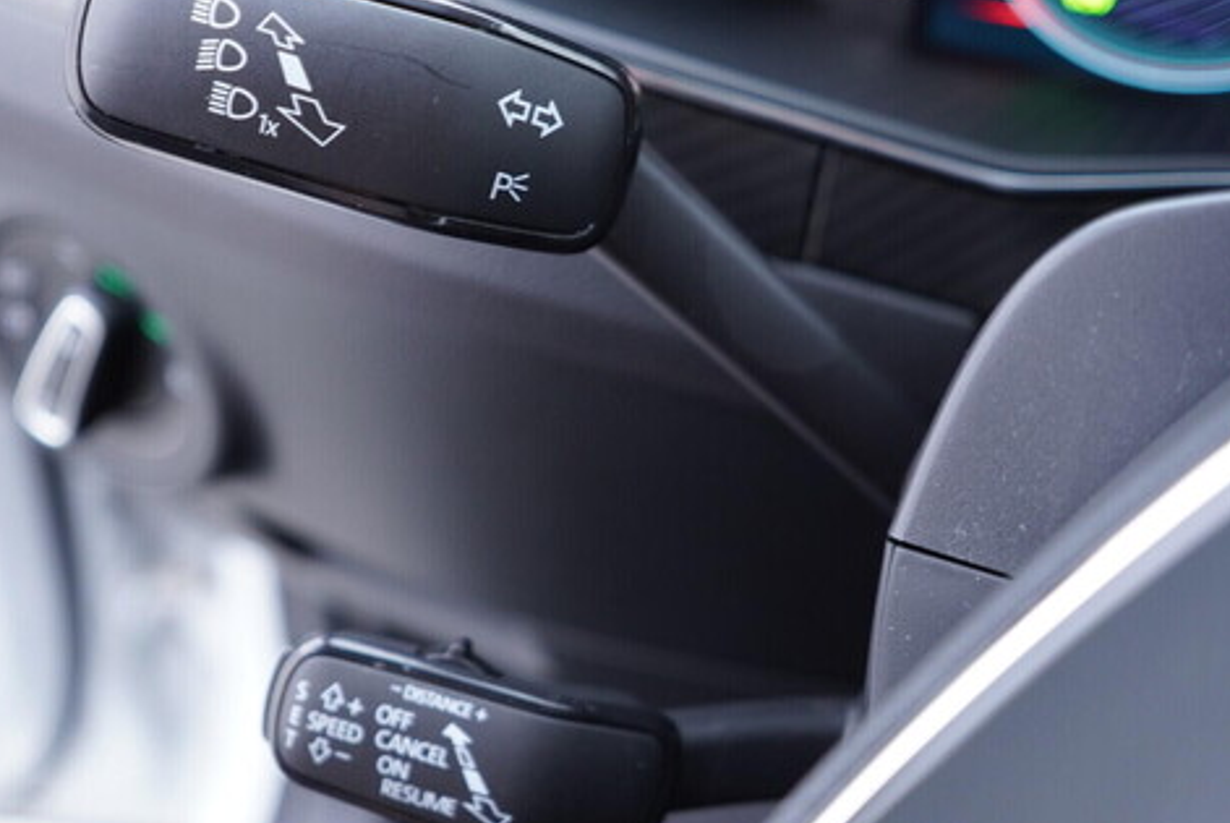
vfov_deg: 32.0
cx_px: 520
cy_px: 401
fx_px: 1436
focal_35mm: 42
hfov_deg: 46.2
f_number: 2.8
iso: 500
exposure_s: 1/40
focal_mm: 24
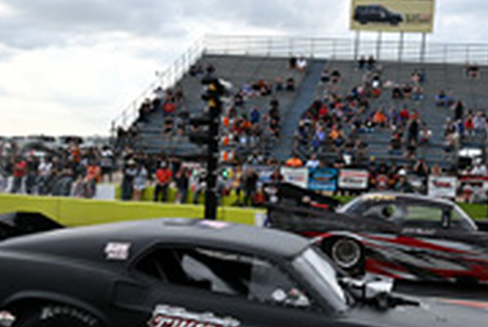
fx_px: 910
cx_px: 273
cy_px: 283
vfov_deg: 20.1
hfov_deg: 30.0
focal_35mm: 67
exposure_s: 1/1250
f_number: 4
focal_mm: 24
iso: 220
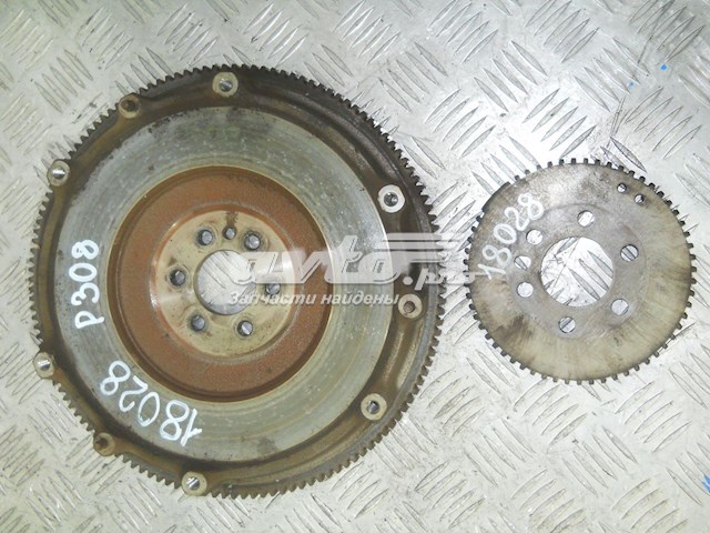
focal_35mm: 41
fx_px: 841
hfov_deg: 45.8
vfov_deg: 35.1
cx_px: 355
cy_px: 266
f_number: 3.1
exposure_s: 1/30
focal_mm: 6.72
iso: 320
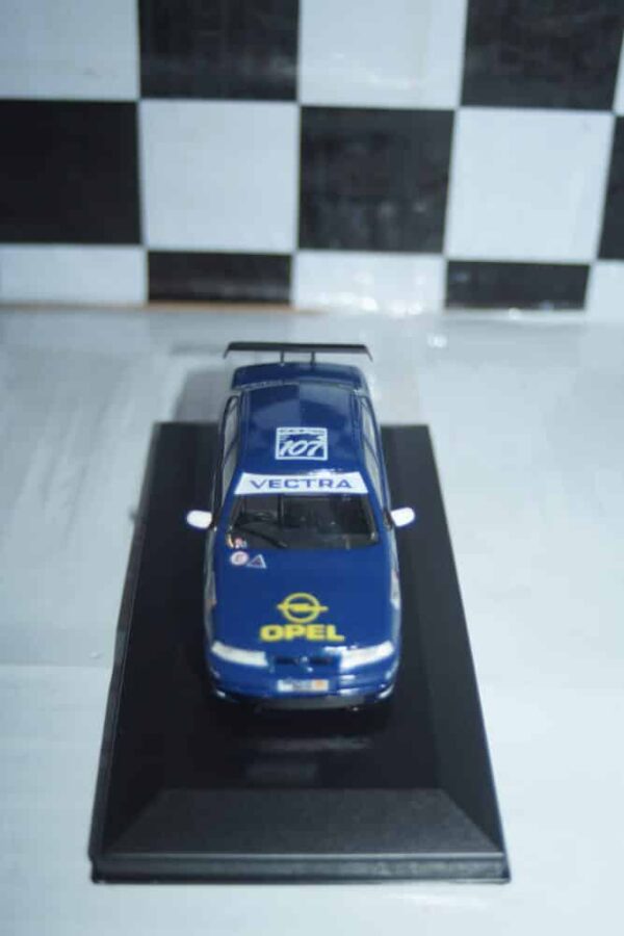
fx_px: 1170
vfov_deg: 43.6
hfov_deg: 29.9
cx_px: 312
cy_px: 468
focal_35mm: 45
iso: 125
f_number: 4
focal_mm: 30
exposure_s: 1/160
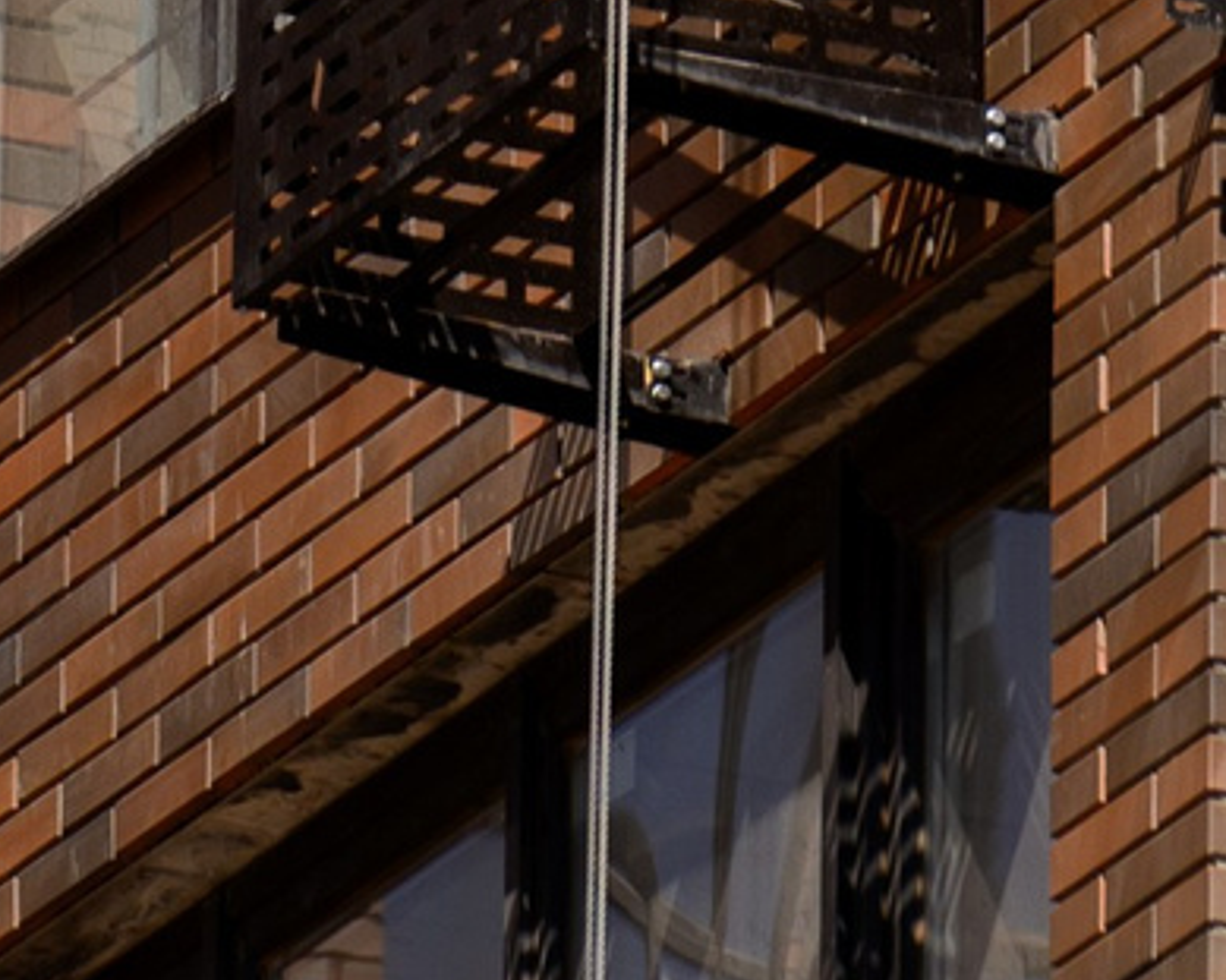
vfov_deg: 1.7
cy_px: -1142
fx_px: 33954
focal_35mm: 936
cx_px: -176
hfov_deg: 2.1
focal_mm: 150
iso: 50
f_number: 4
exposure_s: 1/2000
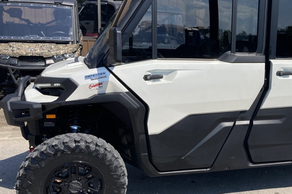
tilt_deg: -15.1
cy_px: 116
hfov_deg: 41.1
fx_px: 373
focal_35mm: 46
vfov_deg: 29.2
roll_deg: -3.5
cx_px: 230
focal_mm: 3.99
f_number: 1.8
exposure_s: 1/2114
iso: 20
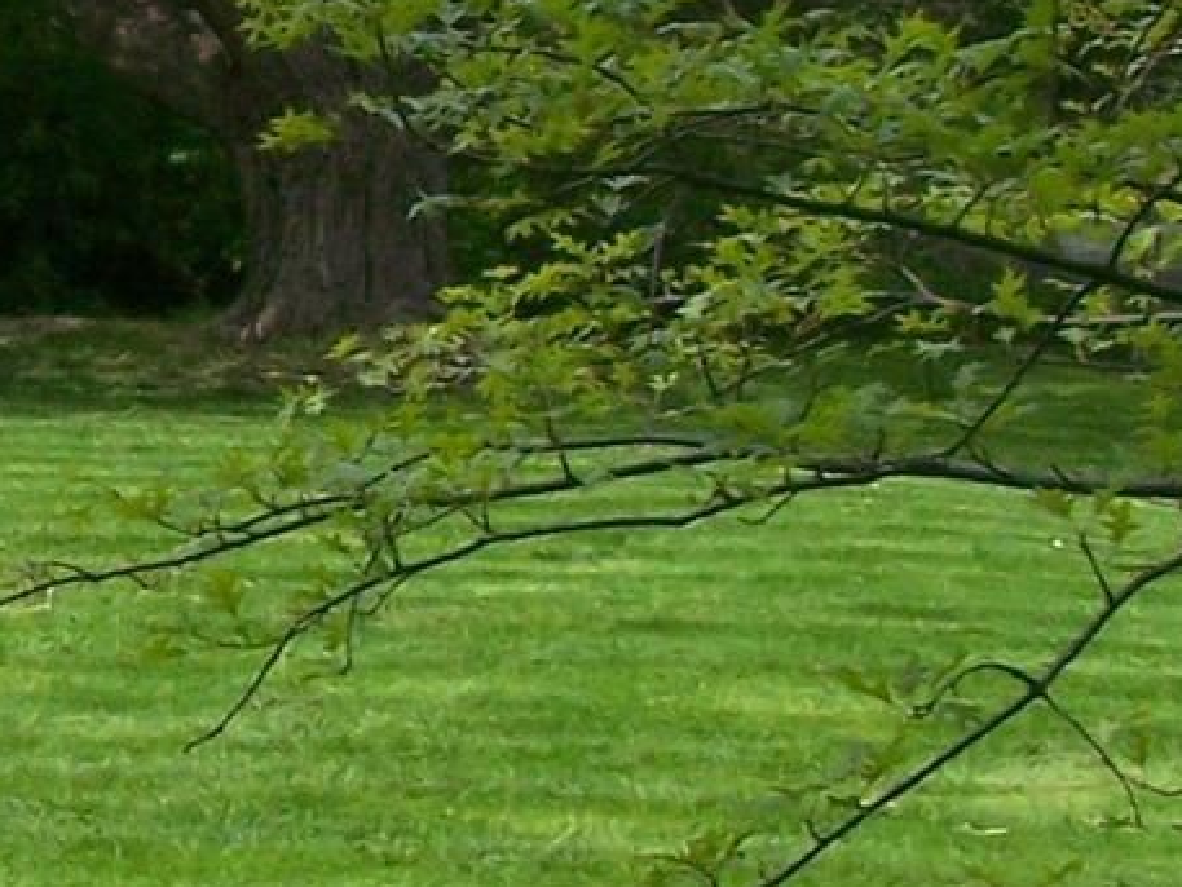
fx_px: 5806
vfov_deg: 8.7
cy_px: 323
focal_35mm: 170
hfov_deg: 11.3
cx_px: -468
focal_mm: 6.3
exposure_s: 1/500
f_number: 5.6
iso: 160
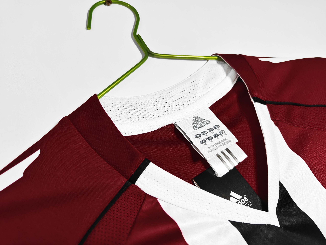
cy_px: 122
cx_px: 163
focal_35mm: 23
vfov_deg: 58.9
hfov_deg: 73.9
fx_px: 217
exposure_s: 1/100
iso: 181
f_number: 1.75
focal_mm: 8.67
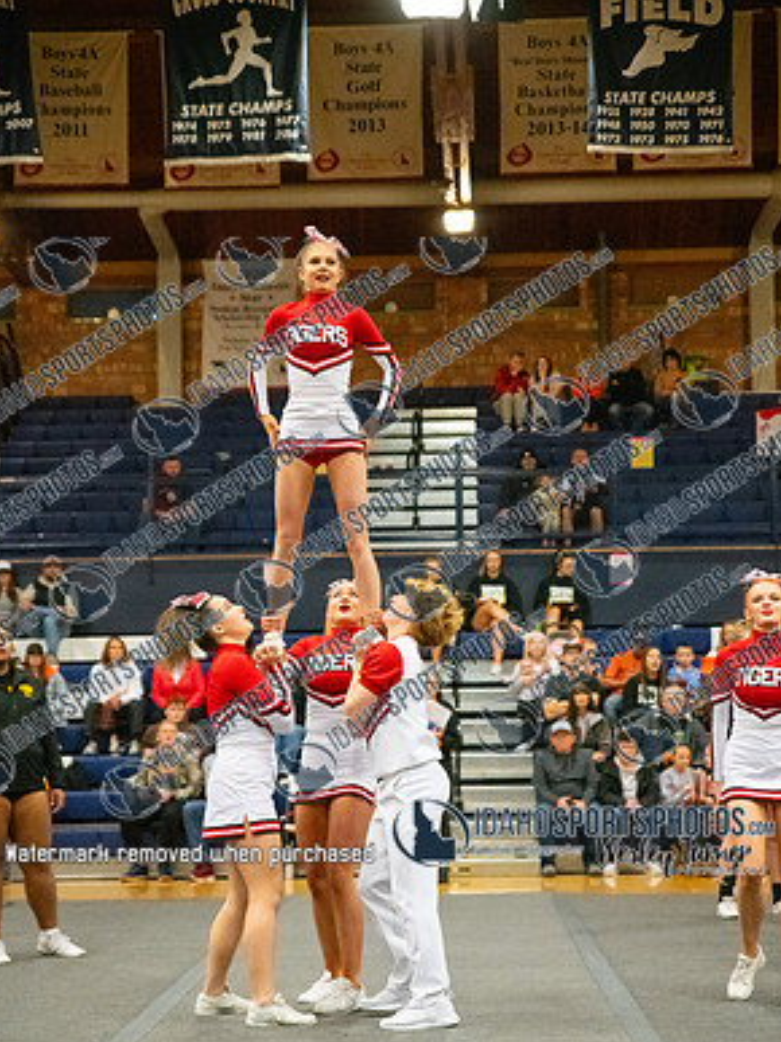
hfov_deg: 19.4
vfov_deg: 25.7
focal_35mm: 76
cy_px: 560
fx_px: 2288
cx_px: 385
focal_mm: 68
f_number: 3.2
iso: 10000
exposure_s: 1/1000
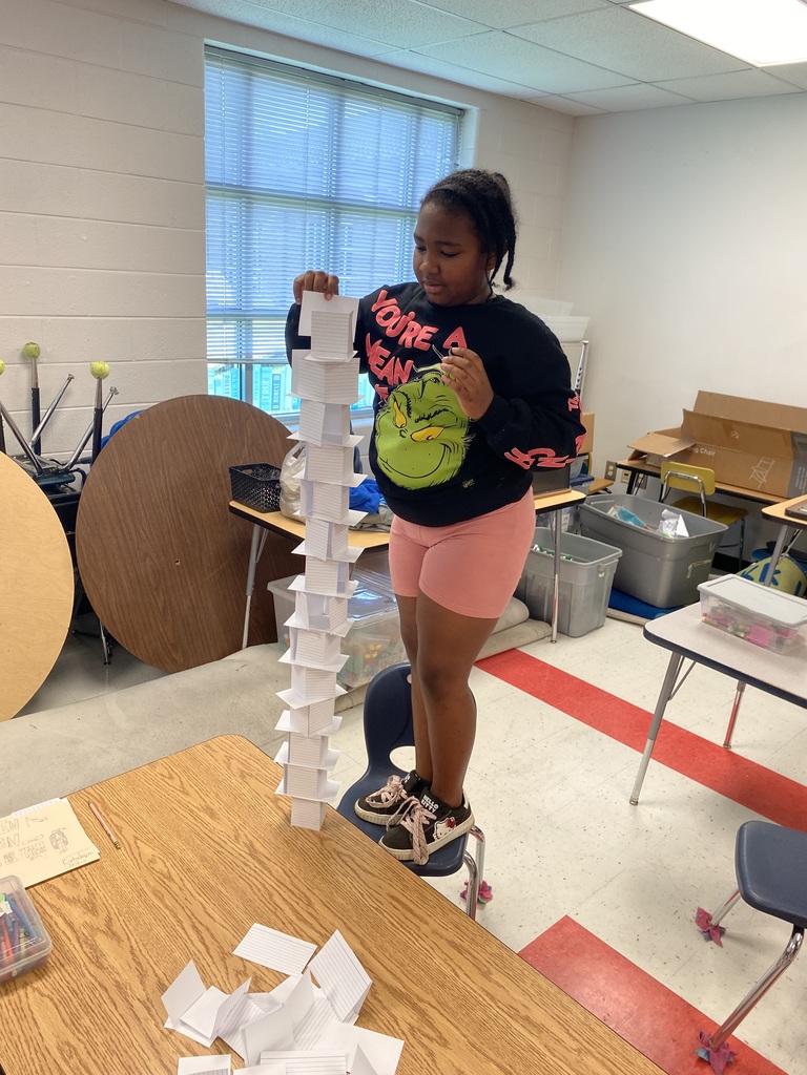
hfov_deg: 53.1
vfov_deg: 67.3
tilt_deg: -17.0
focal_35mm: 26
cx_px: 404
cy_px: 538
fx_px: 808
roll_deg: -3.0
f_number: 1.8
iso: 64
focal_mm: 4.25
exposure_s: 1/60
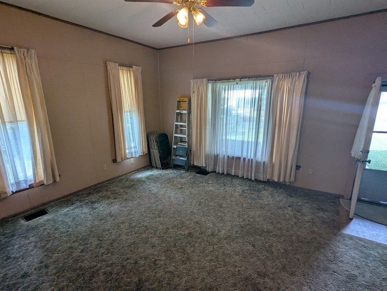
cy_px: 155
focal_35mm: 18
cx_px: 186
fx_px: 201
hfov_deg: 87.6
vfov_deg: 71.6
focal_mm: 2.35
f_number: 2.2
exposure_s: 1/60
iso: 63
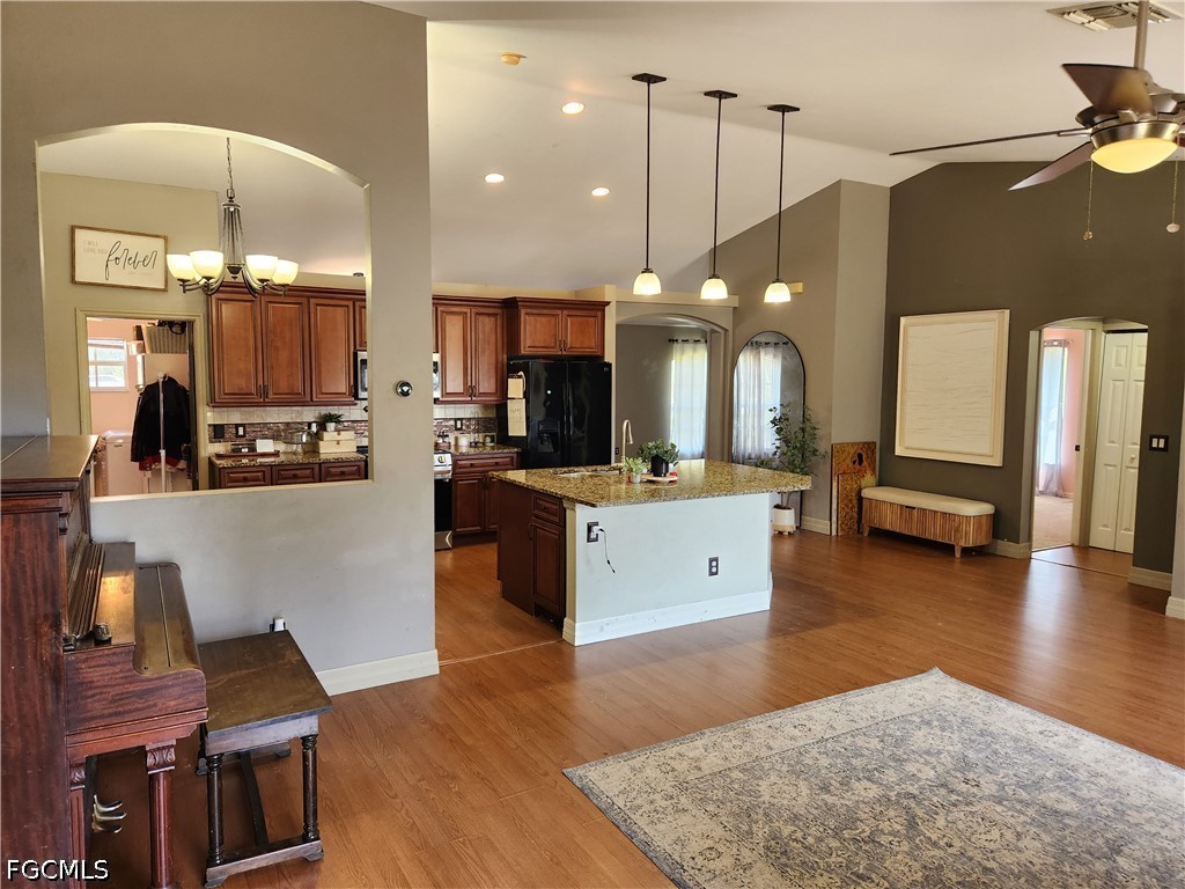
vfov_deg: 58.9
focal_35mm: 23
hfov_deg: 73.9
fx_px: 787
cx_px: 592
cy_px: 444
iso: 160
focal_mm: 5.4
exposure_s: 1/120
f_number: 1.8
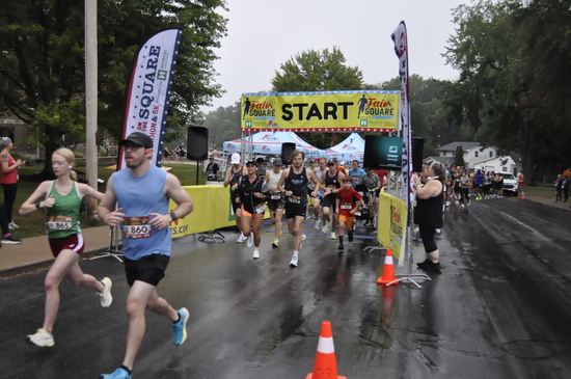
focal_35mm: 33
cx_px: 286
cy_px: 190
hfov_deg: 57.3
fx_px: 523
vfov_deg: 39.9
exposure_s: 1/320
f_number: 4
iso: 2000
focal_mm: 22
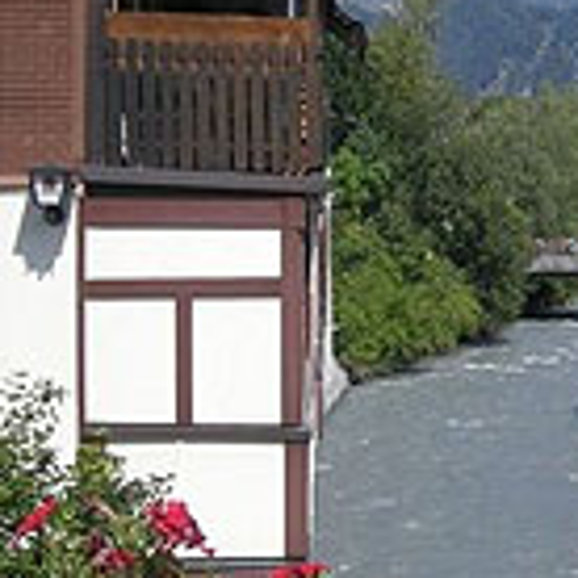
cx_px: 674
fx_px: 1908
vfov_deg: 17.1
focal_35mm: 101
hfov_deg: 16.6
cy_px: 149
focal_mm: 5.7
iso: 50
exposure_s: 1/234
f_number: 5.7
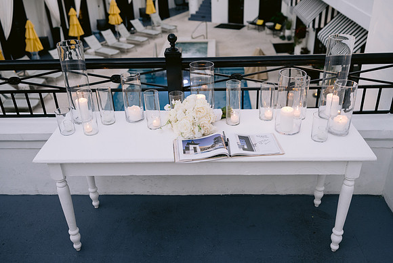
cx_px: 196
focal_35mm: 35
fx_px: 382
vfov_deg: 37.9
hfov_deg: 54.4
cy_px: 132
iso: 1600
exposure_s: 1/250
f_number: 2.8
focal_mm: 35
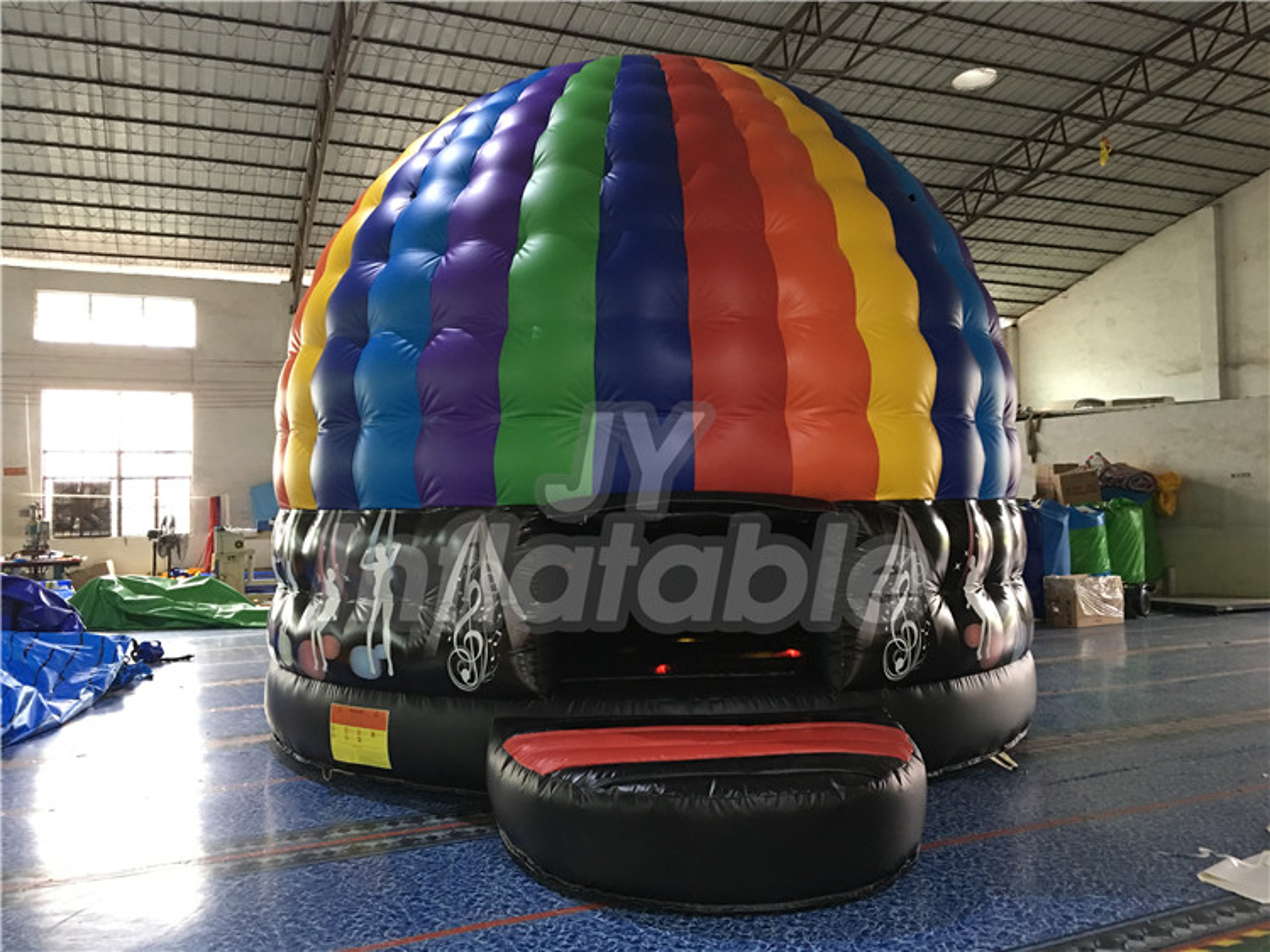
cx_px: 635
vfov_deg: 48.2
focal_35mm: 29
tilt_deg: +1.8
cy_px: 476
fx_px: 1064
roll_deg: +1.6
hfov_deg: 61.7
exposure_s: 1/8
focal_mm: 4.15
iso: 100
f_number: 2.2
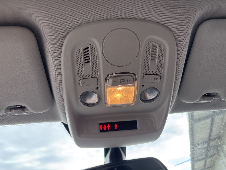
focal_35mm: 26
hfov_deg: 67.3
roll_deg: +7.1
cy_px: 85
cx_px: 113
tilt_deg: +40.6
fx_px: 170
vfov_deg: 53.1
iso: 64
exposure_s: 1/172
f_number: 1.6
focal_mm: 5.96
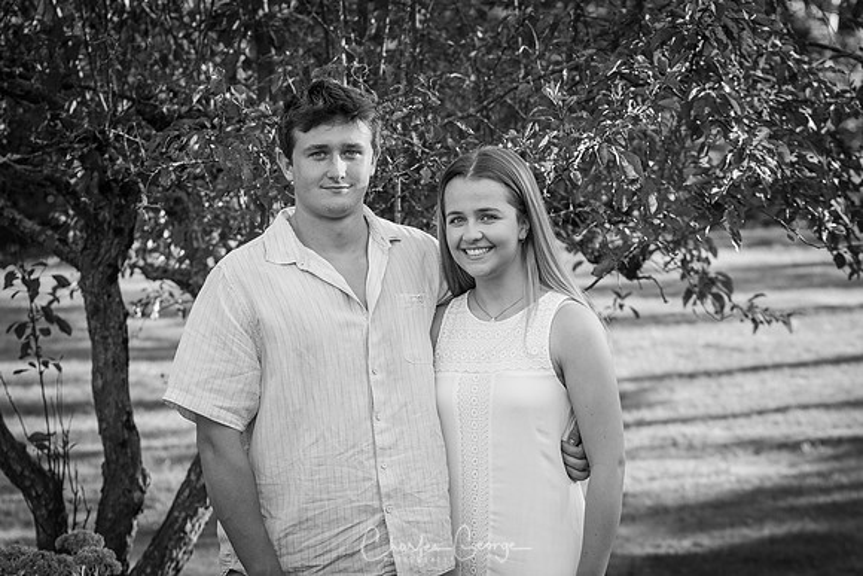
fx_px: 2518
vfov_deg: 13.0
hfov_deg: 19.5
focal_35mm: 105
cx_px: 432
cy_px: 288
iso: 400
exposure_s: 1/400
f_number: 4
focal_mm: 70
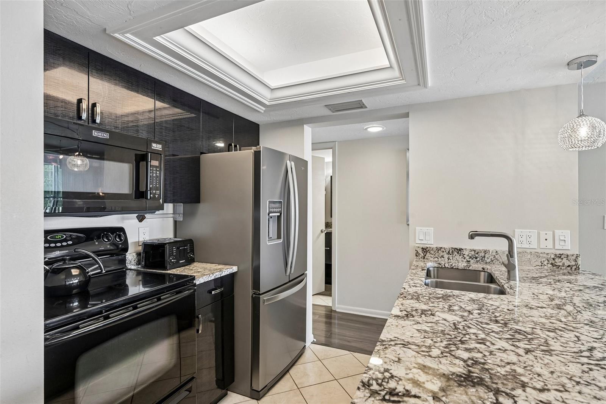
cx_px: 303
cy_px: 202
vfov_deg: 68.9
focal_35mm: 18
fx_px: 295
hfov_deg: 91.6
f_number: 8
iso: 400
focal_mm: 17.5
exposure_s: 1/10
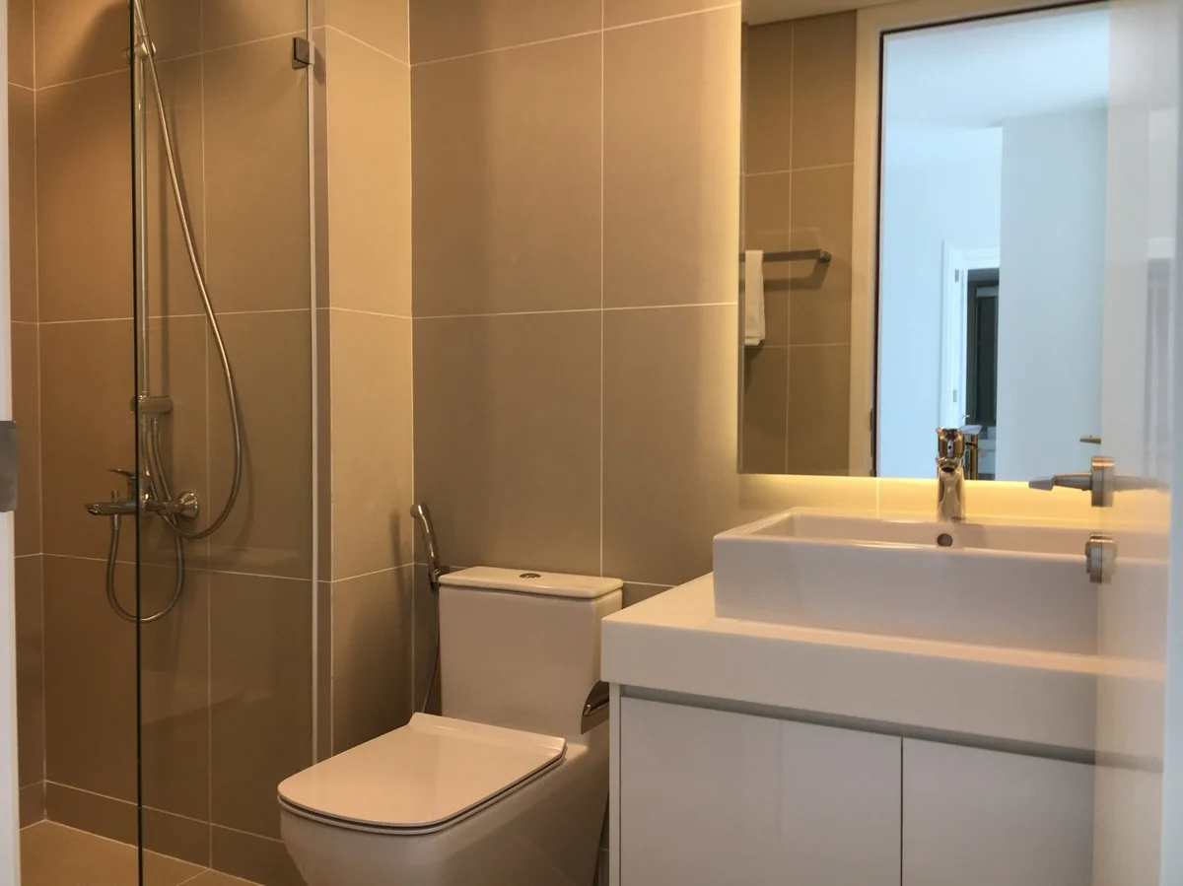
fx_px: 991
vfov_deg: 48.2
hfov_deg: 61.7
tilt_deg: -0.8
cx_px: 592
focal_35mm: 29
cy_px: 443
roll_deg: -1.6
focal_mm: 4.15
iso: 32
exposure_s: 1/50
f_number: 2.2
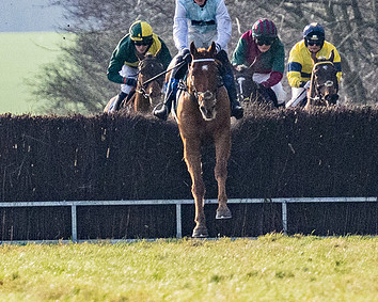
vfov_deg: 1.0
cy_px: 85
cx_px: 409
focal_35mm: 1626
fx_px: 18186
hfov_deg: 1.2
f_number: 4
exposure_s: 1/6400
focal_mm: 230
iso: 800
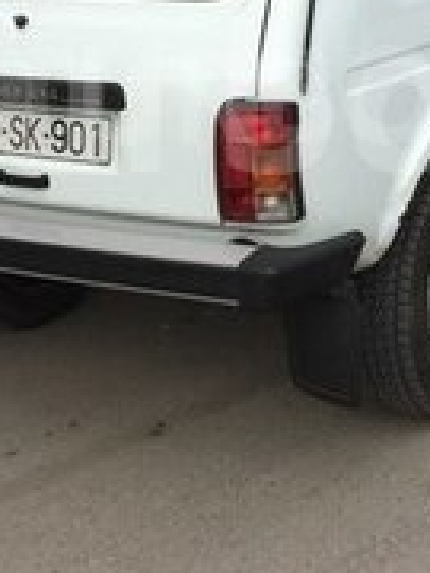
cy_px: 96
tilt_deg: -10.1
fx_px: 1325
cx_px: 328
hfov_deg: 18.3
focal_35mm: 80
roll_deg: -1.9
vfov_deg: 24.0
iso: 32
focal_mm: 4.15
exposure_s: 1/2283
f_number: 2.2
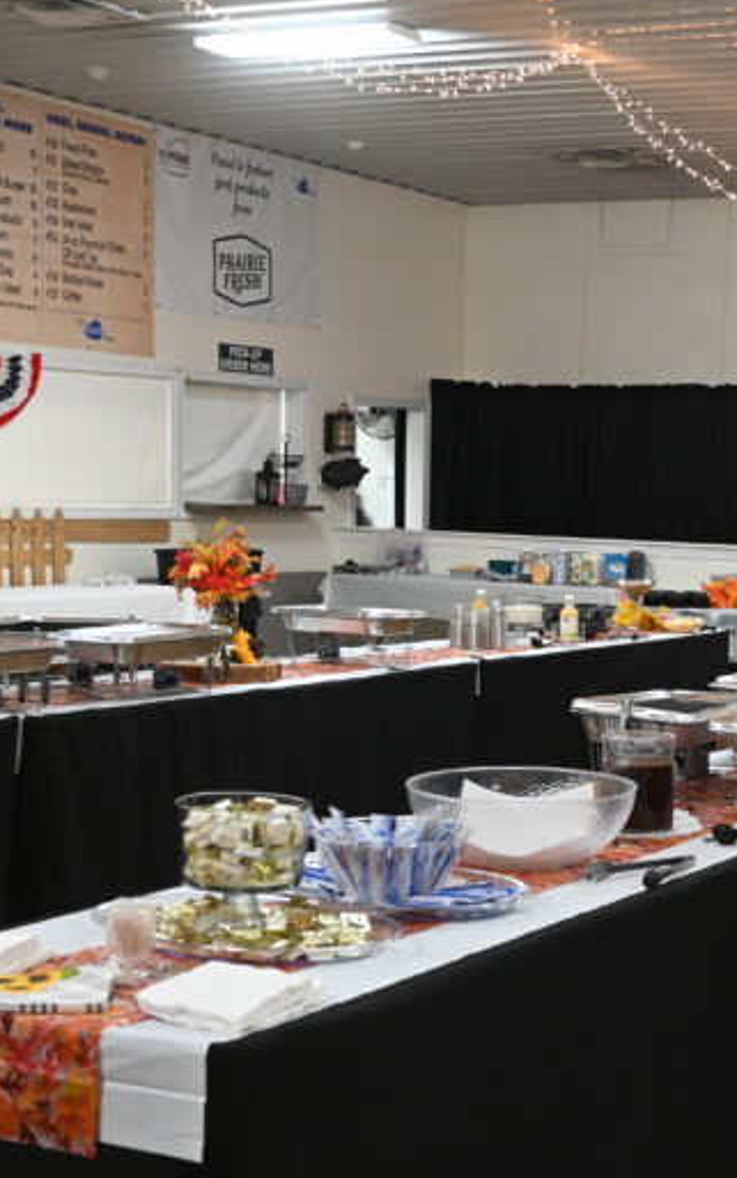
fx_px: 1959
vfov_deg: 33.4
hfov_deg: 20.4
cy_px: 711
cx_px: 799
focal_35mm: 61
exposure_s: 1/125
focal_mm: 30
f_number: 4
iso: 2800
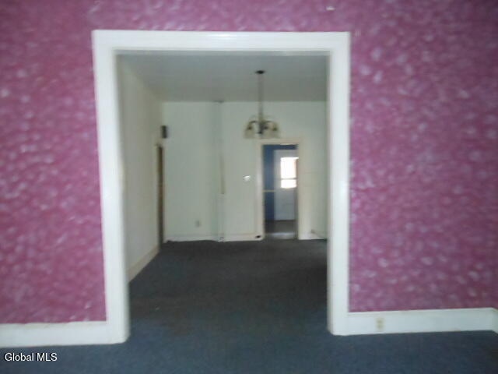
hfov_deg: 69.4
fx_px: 360
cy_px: 187
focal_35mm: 25
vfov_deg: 54.9
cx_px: 249
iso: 800
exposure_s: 1/4
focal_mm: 4.5
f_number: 3.2
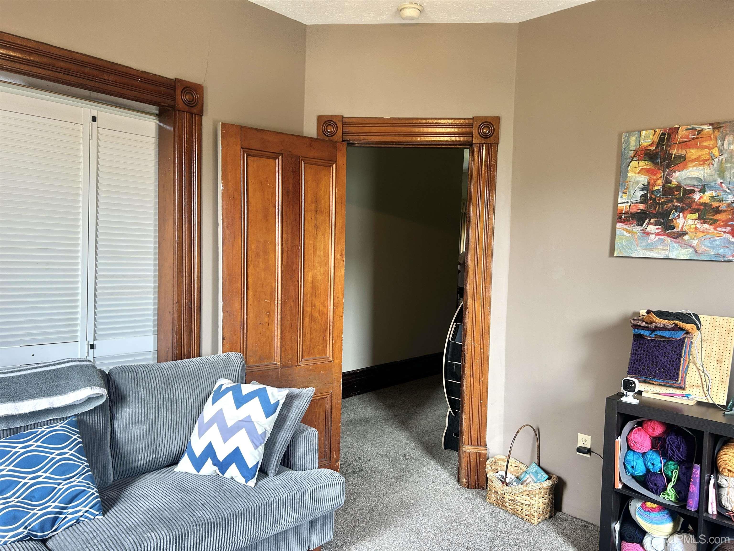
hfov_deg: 67.3
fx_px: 551
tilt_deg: -2.5
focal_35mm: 26
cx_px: 367
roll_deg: -1.2
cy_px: 276
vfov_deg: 53.1
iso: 80
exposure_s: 1/60
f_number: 1.5
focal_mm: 5.7
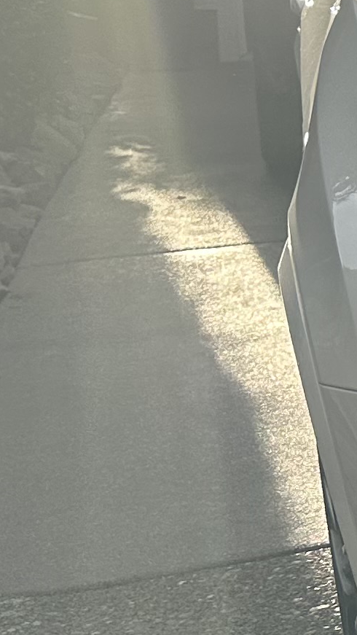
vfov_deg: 17.7
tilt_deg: -9.5
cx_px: 1182
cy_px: 205
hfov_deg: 8.1
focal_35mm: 121
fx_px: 2036
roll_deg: +0.0
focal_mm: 6.86
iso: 80
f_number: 1.78
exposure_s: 1/1949
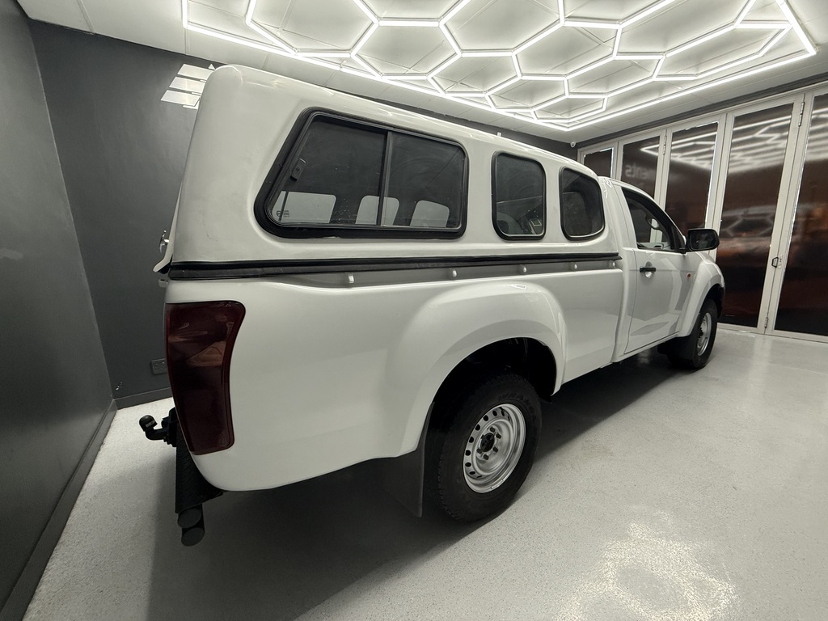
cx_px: 414
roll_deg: +1.7
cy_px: 310
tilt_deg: -10.8
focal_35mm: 14
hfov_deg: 102.1
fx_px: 335
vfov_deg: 85.7
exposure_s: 1/99
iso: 250
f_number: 2.2
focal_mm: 2.22
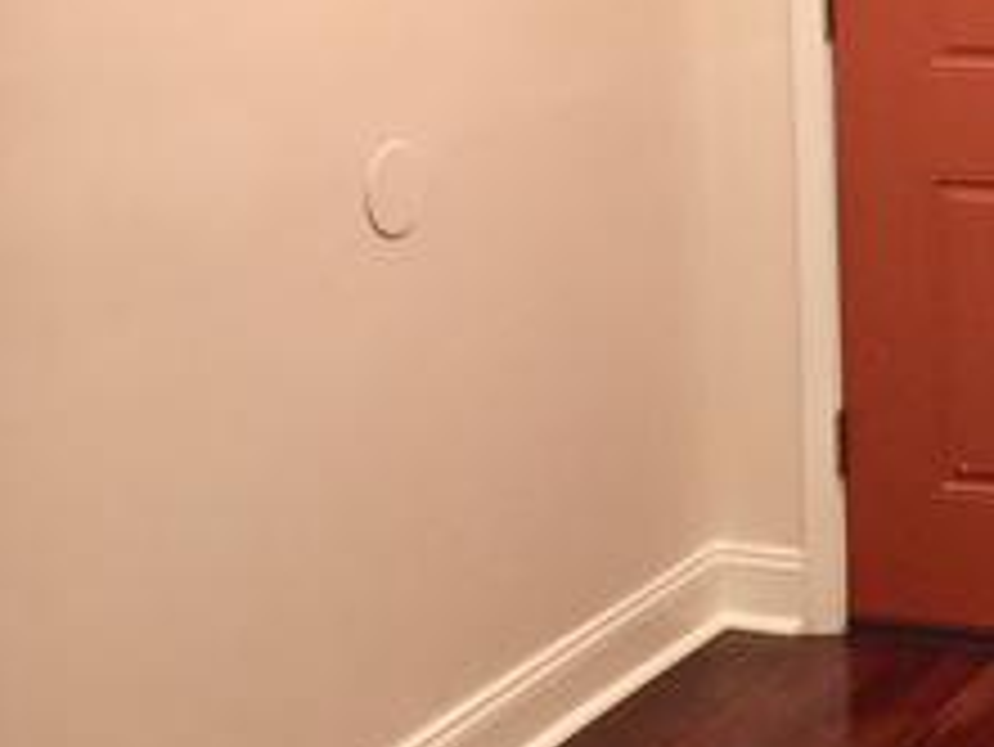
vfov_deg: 17.3
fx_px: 2413
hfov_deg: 21.3
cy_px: 50
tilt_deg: -9.4
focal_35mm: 84
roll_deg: -0.9
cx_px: 1255
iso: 160
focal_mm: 4.15
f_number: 2.2
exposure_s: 1/30
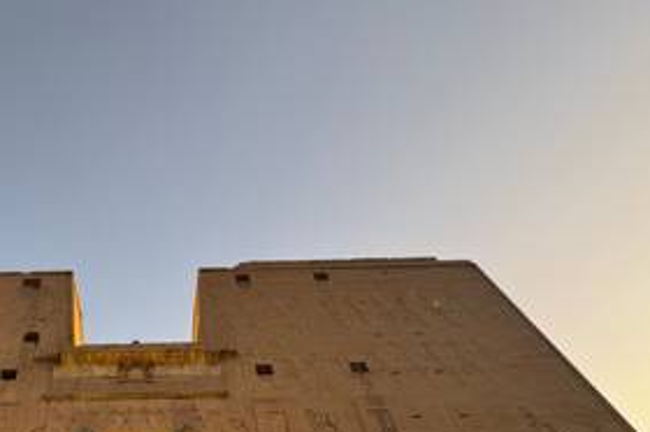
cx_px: 146
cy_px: 344
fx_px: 451
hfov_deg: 66.1
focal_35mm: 25
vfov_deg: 48.4
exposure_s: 1/50
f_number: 2.2
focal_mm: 2.22
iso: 400
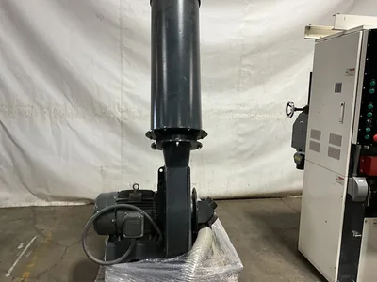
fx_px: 316
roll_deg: -1.9
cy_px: 141
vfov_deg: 48.2
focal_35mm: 29
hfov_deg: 61.7
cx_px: 188
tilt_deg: -9.7
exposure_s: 1/60
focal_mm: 3
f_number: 1.8
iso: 100
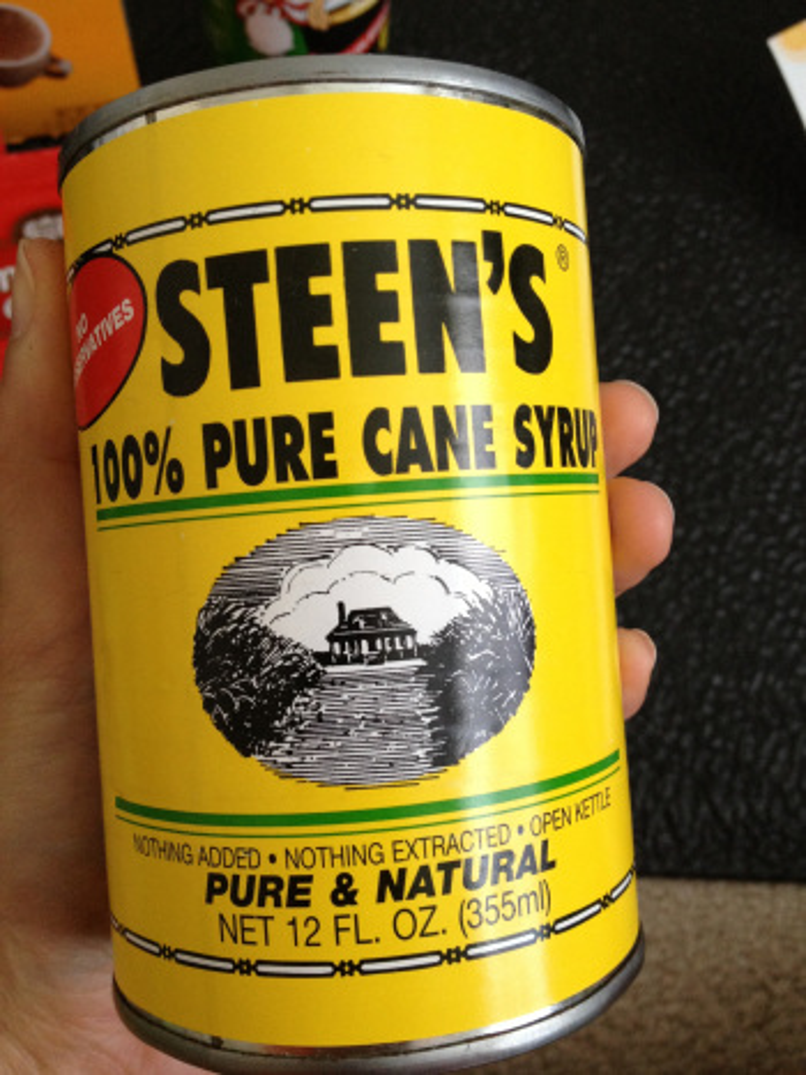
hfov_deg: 40.7
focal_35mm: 35
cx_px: 403
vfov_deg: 52.6
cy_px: 538
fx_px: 1087
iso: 160
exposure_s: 1/20
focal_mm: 4.28
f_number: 2.4
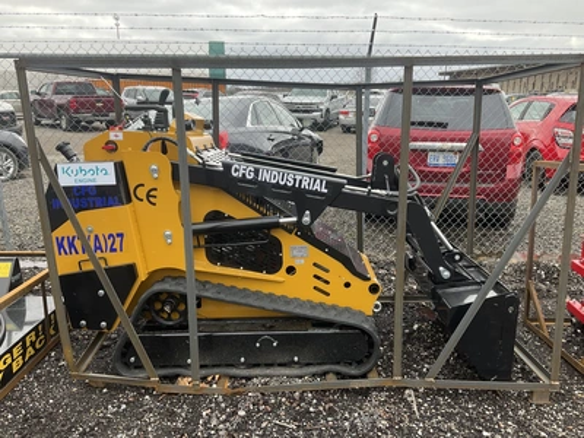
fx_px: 489
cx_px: 292
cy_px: 219
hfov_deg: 61.7
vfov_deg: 48.2
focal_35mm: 29
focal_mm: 3
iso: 25
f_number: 1.8
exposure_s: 1/279
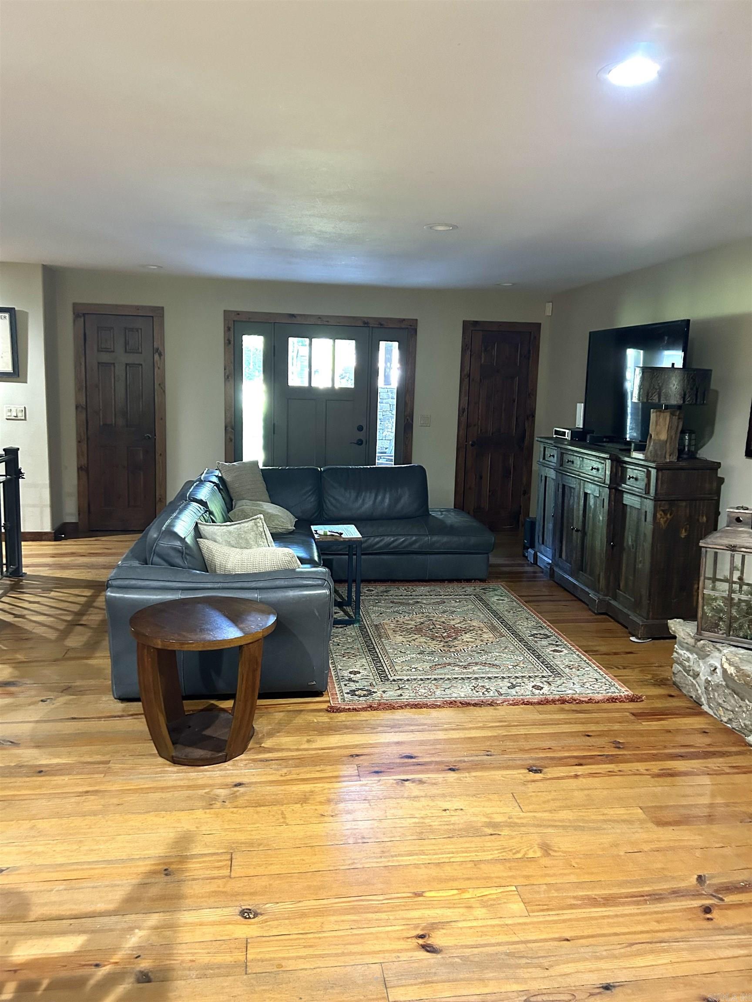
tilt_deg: -8.3
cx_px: 376
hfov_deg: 53.1
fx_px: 753
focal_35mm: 26
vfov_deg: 67.3
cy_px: 501
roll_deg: -2.5
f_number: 1.5
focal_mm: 5.7
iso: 500
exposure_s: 1/40
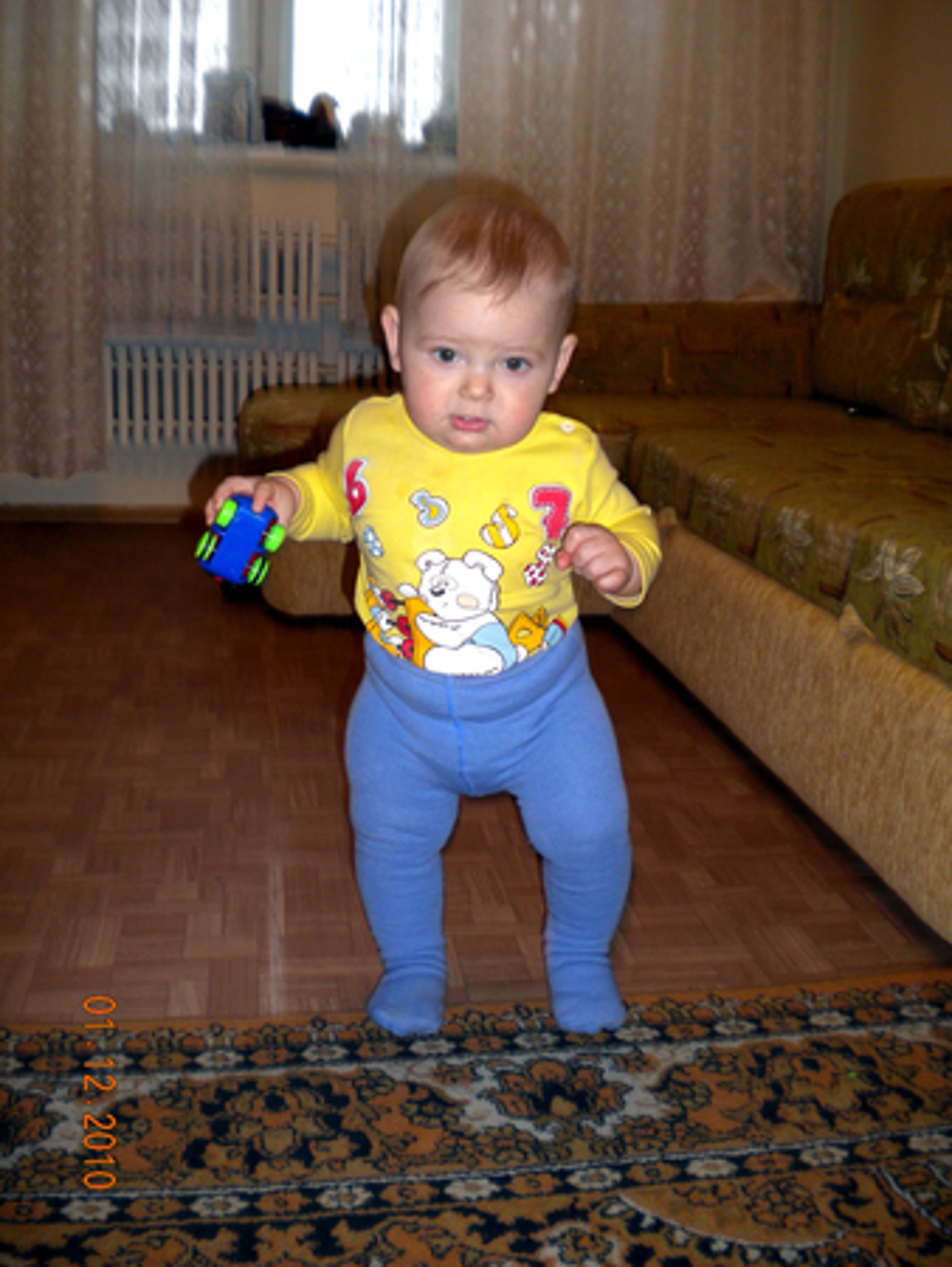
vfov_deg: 52.6
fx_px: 1282
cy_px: 634
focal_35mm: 35
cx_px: 476
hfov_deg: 40.7
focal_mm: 6.3
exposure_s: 1/30
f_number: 3.1
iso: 100
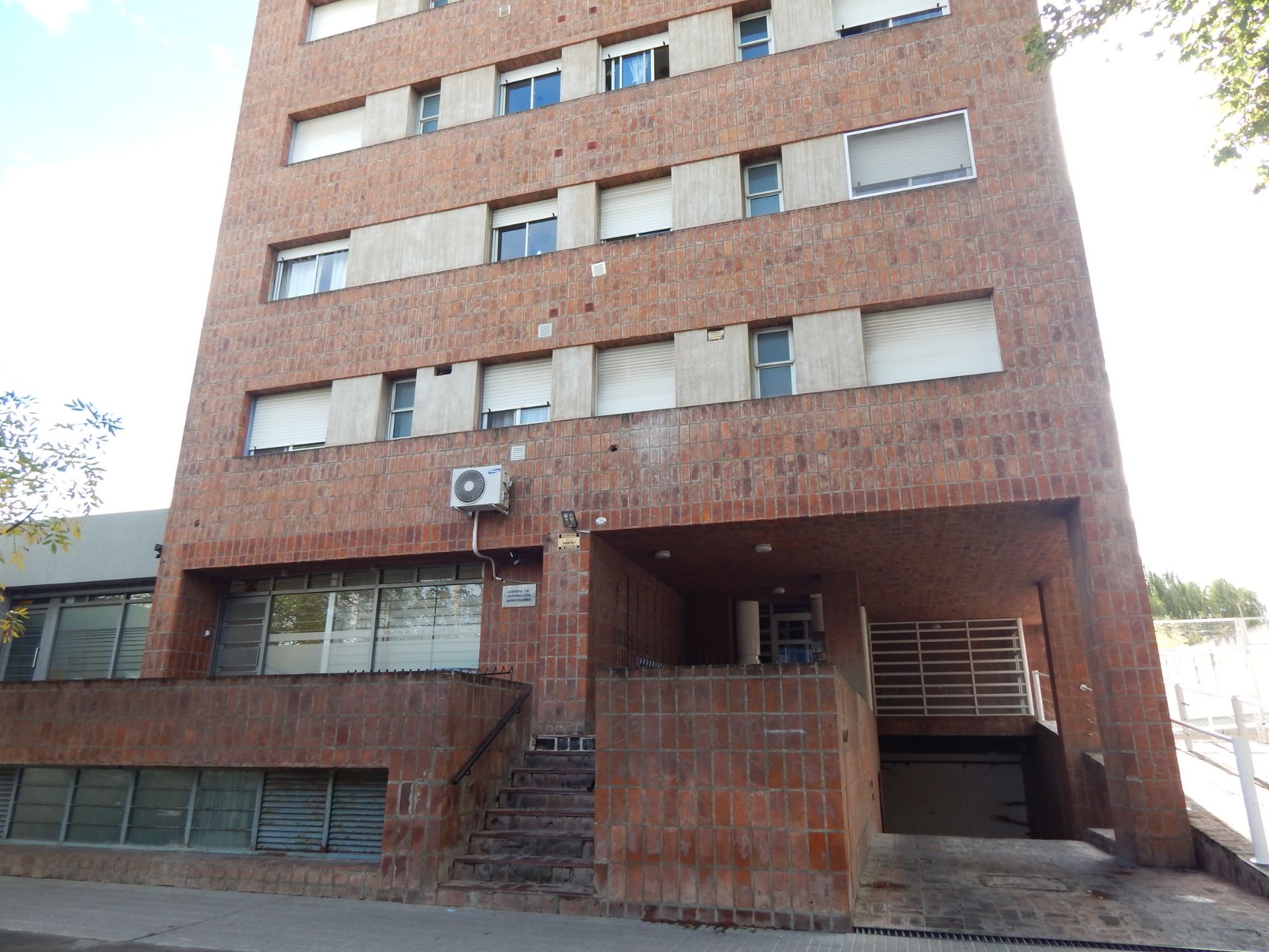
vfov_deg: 61.1
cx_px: 634
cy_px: 476
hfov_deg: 76.4
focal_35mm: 22
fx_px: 807
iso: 125
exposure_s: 1/320
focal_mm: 4
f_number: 3
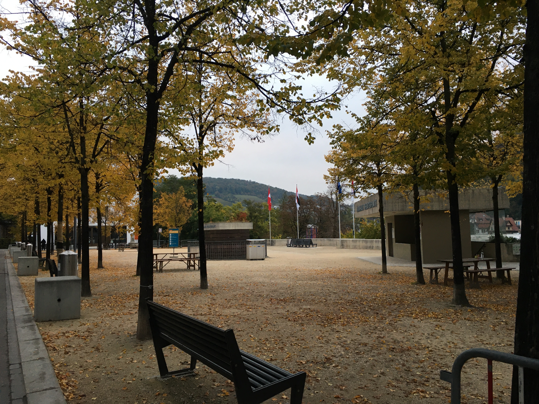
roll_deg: +1.8
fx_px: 452
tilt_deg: +5.0
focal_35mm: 29
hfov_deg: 61.7
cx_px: 270
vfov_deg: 48.2
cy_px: 202
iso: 40
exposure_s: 1/33
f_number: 2.2
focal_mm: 4.15
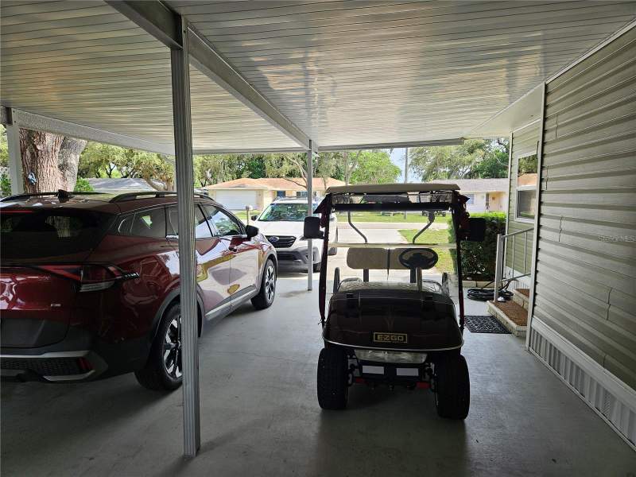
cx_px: 318
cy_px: 238
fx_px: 423
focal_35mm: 23
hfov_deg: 73.9
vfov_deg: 58.9
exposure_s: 1/315
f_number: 1.8
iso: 25
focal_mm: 5.4
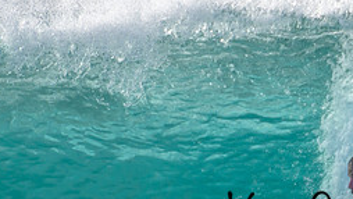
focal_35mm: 2397
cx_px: 371
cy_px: 201
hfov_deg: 0.9
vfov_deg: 0.5
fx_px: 22441
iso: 1600
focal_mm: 1000
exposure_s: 1/2000
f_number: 11
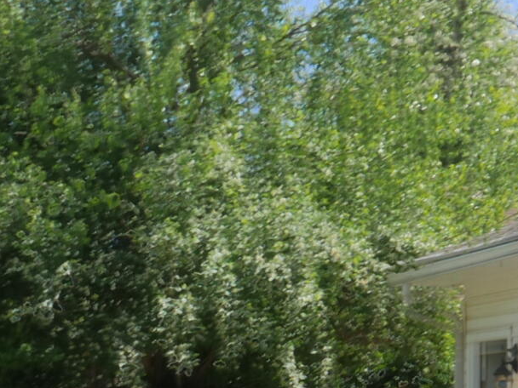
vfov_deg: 9.8
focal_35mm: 148
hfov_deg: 12.5
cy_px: 530
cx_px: 855
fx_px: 2215
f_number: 16
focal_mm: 15
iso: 200
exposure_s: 1/60
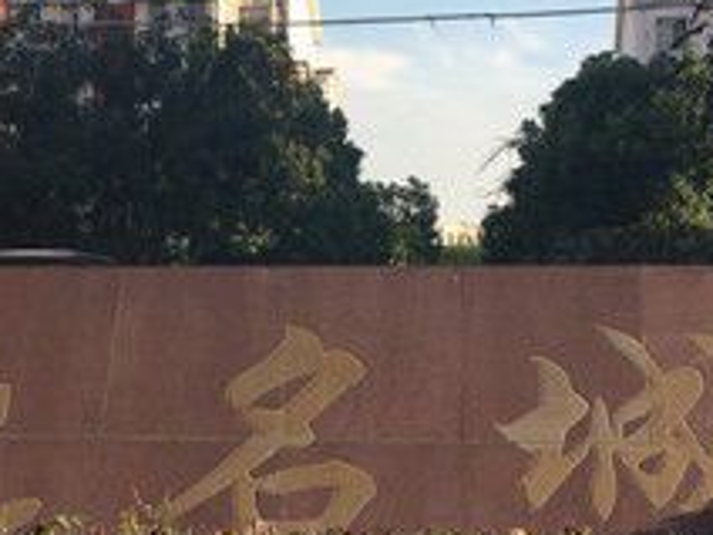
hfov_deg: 23.8
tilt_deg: +1.8
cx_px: 256
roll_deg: +0.2
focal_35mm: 82
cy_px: 232
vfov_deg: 18.0
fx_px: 1689
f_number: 2.2
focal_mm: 4.15
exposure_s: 1/712
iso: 25
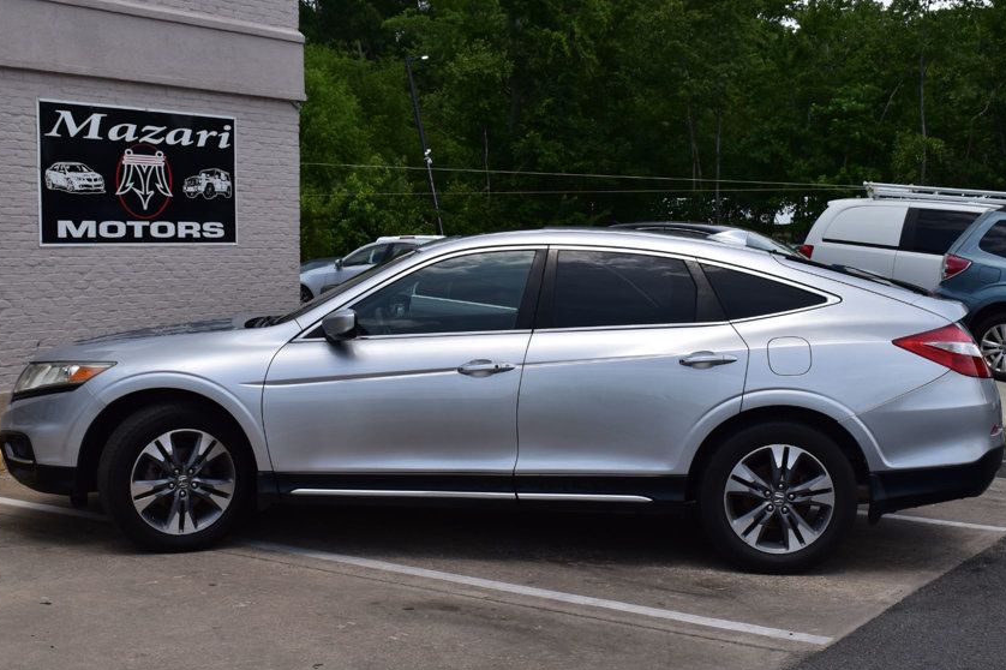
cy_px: 352
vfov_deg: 24.6
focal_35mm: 55
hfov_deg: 36.3
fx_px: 1536
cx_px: 481
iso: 250
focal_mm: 30
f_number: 11
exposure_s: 1/500
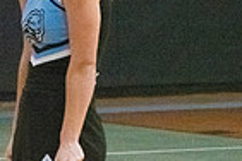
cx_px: -232
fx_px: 3724
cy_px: 88
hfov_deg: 3.7
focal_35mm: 554
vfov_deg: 2.5
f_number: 5
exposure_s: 1/1250
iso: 10000
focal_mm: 135
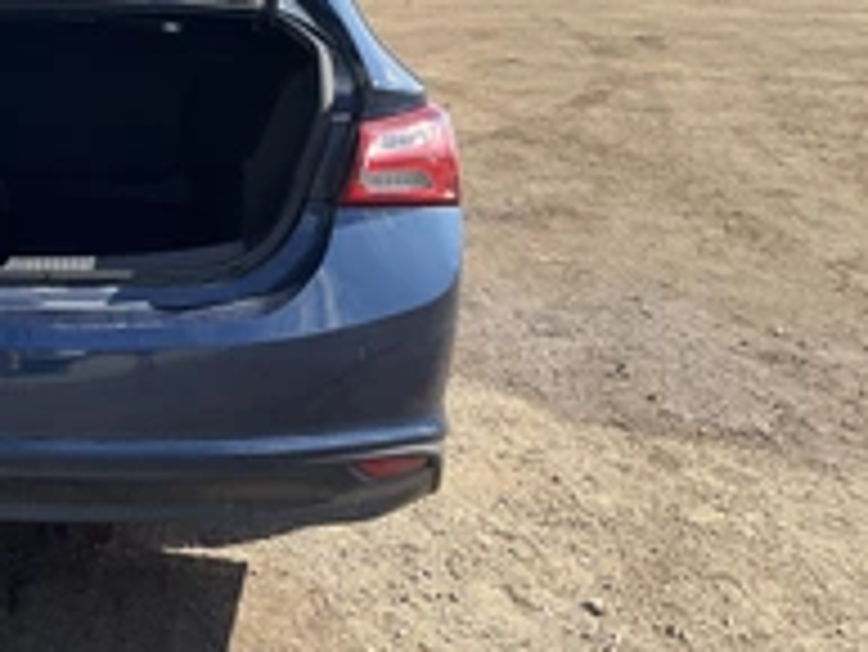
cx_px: -18
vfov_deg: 23.7
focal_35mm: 60
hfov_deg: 29.8
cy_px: 45
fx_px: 1505
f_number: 1.8
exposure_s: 1/997
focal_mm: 3
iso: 25
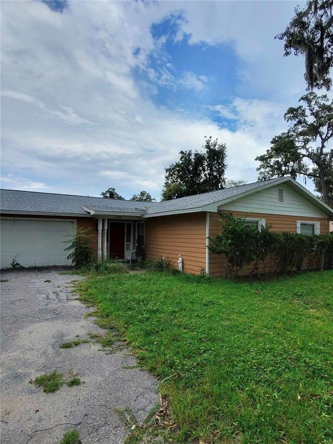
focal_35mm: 13
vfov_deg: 106.2
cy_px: 222
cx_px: 166
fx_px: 167
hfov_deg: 89.9
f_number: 2.2
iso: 54
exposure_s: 1/1000
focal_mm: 2.24
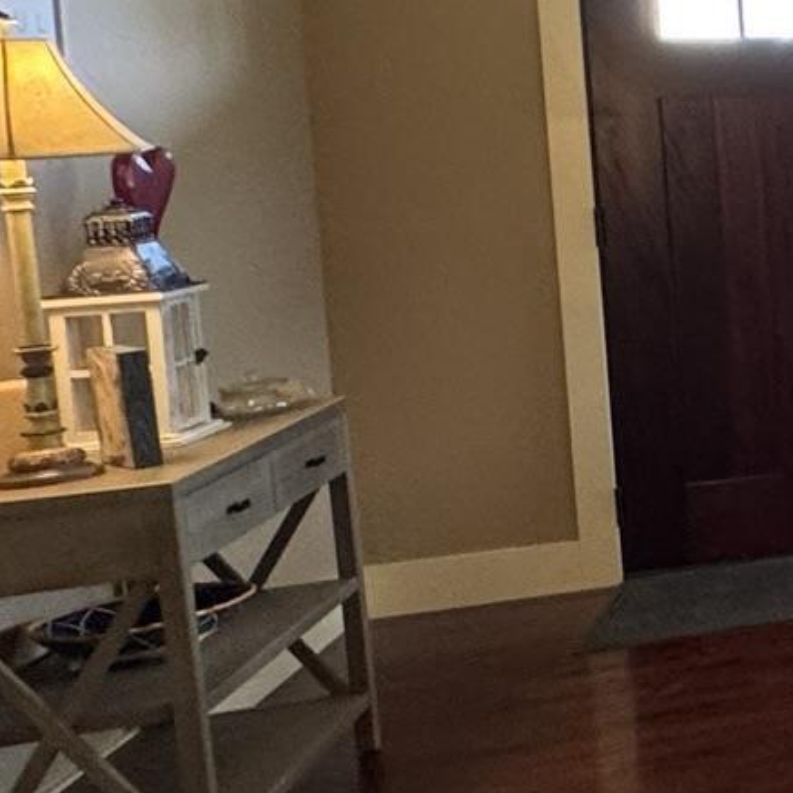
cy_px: 189
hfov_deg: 16.8
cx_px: 1757
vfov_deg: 29.1
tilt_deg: -4.3
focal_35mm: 58
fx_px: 1503
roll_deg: +0.6
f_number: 2.2
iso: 200
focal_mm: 2.22
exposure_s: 1/60
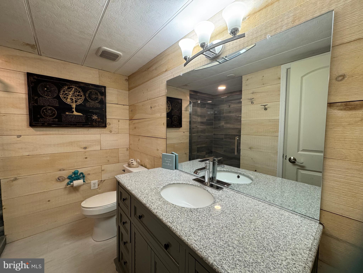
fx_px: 147
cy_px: 136
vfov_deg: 85.7
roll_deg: +0.1
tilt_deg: -3.8
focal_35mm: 14
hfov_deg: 102.1
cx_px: 182
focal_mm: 2.22
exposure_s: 1/120
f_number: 2.2
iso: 200
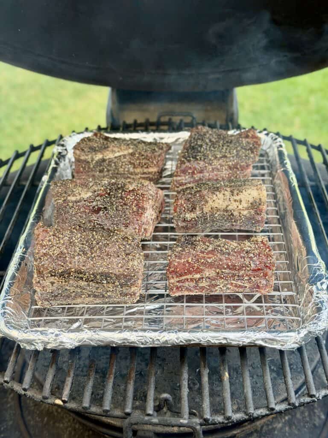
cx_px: 164
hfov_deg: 30.3
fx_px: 606
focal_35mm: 48
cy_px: 219
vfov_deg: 39.7
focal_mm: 6.76
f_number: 1.78
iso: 64
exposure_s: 1/236
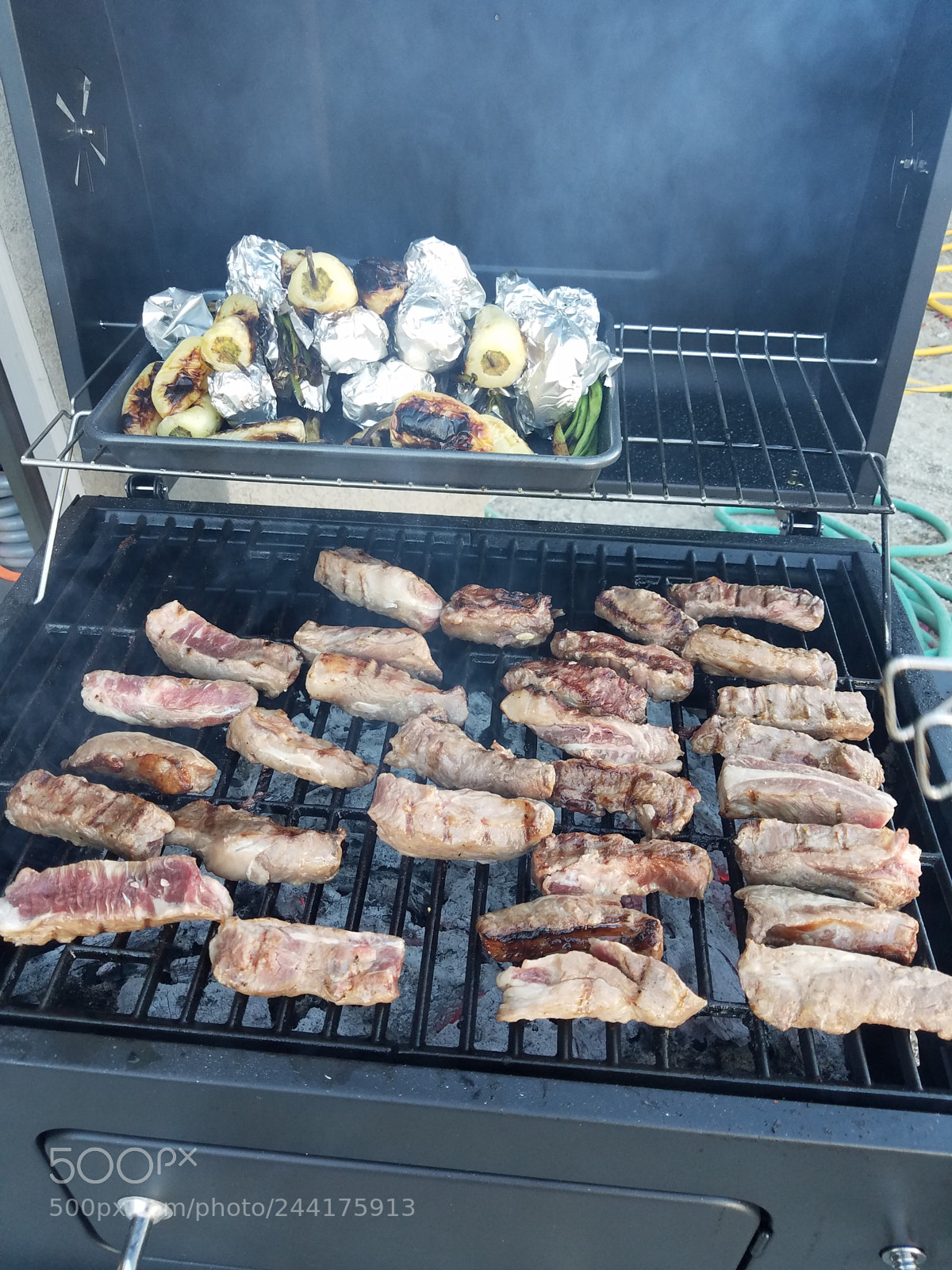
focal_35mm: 26
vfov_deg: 67.3
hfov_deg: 53.1
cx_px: 476
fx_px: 953
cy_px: 635
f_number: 1.7
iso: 64
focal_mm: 4.2
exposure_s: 1/120
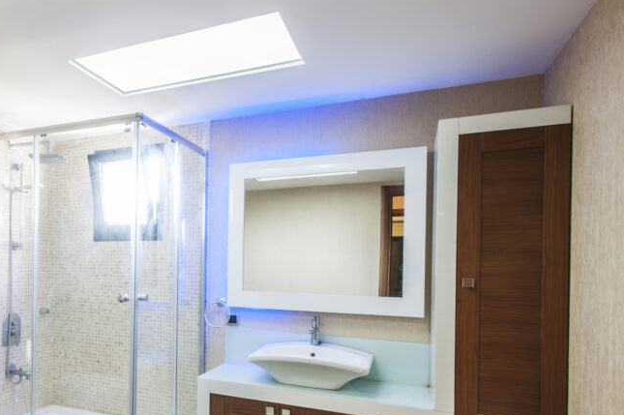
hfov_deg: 63.6
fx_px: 468
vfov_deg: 47.2
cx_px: 159
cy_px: 270
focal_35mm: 27
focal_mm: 17
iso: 50
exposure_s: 6
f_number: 18
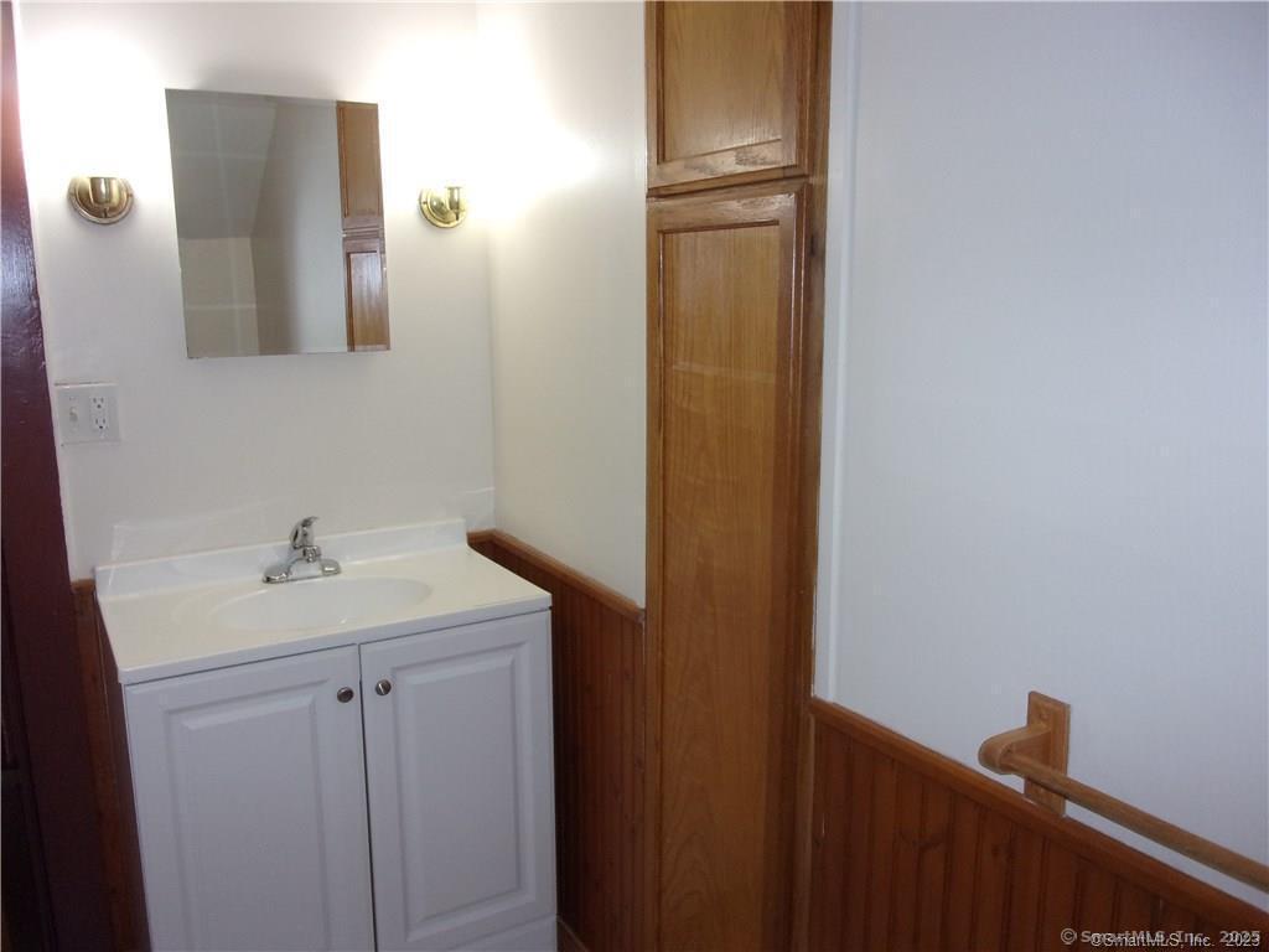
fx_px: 1026
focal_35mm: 28
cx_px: 634
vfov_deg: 49.7
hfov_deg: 63.4
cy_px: 476
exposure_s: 1/34
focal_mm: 5.1
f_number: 3.9
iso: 200
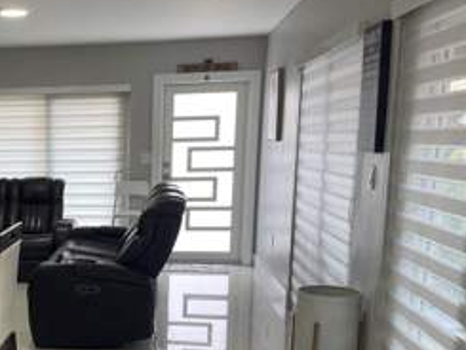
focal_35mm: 51
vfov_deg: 28.0
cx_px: 25
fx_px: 687
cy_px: 283
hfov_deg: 34.8
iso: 100
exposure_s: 1/120
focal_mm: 4.2
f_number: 1.6
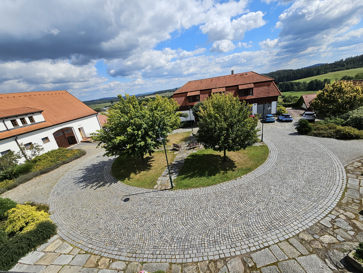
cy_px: 136
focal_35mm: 13
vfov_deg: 89.9
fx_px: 136
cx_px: 182
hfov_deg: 106.2
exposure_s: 1/3211
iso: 50
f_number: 2.2
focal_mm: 2.2
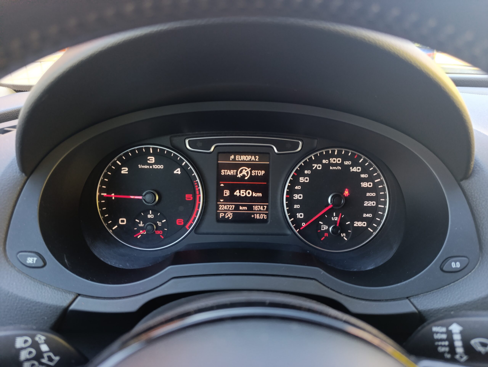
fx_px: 325
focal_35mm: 23
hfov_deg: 73.8
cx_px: 244
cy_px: 184
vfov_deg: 59.0
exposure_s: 1/100
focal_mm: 6.14
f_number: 1.6
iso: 640
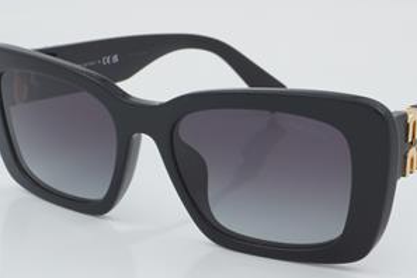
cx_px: 256
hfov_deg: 20.2
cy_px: 150
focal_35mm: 101
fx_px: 1170
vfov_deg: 13.6
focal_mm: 50
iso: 100
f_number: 32
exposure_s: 1/3
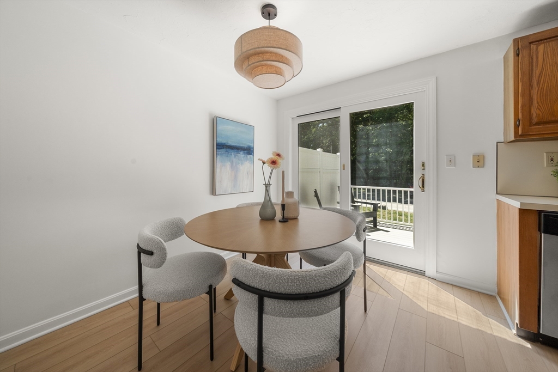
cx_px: 279
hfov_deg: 112.6
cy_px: 186
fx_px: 186
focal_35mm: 12
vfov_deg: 90.0
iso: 320
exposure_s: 1/30
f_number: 8
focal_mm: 12
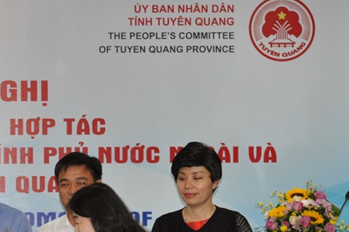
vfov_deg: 5.7
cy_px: 231
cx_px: 10
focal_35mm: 238
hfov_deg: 8.6
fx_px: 2305
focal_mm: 72
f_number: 4.5
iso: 800
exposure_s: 1/60
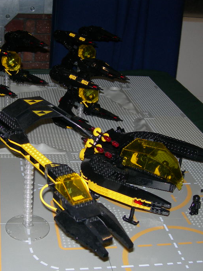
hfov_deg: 25.5
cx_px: 66
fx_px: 446
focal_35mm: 57
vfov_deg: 33.8
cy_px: 147
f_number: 2.8
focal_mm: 7.8
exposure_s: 1/60.1
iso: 50
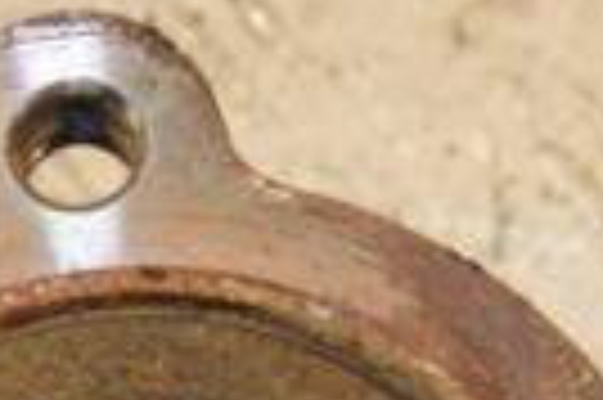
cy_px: 845
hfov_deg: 7.3
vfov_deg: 4.8
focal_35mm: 283
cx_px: 180
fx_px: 4734
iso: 800
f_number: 7.1
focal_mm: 42
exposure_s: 1/200
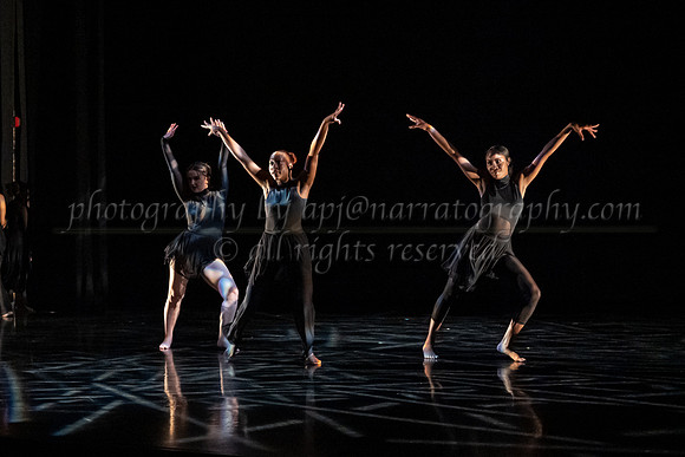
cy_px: 237
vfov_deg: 20.4
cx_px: 295
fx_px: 1267
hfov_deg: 30.2
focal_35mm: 67
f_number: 2.8
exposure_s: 1/200
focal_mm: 44
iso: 6400
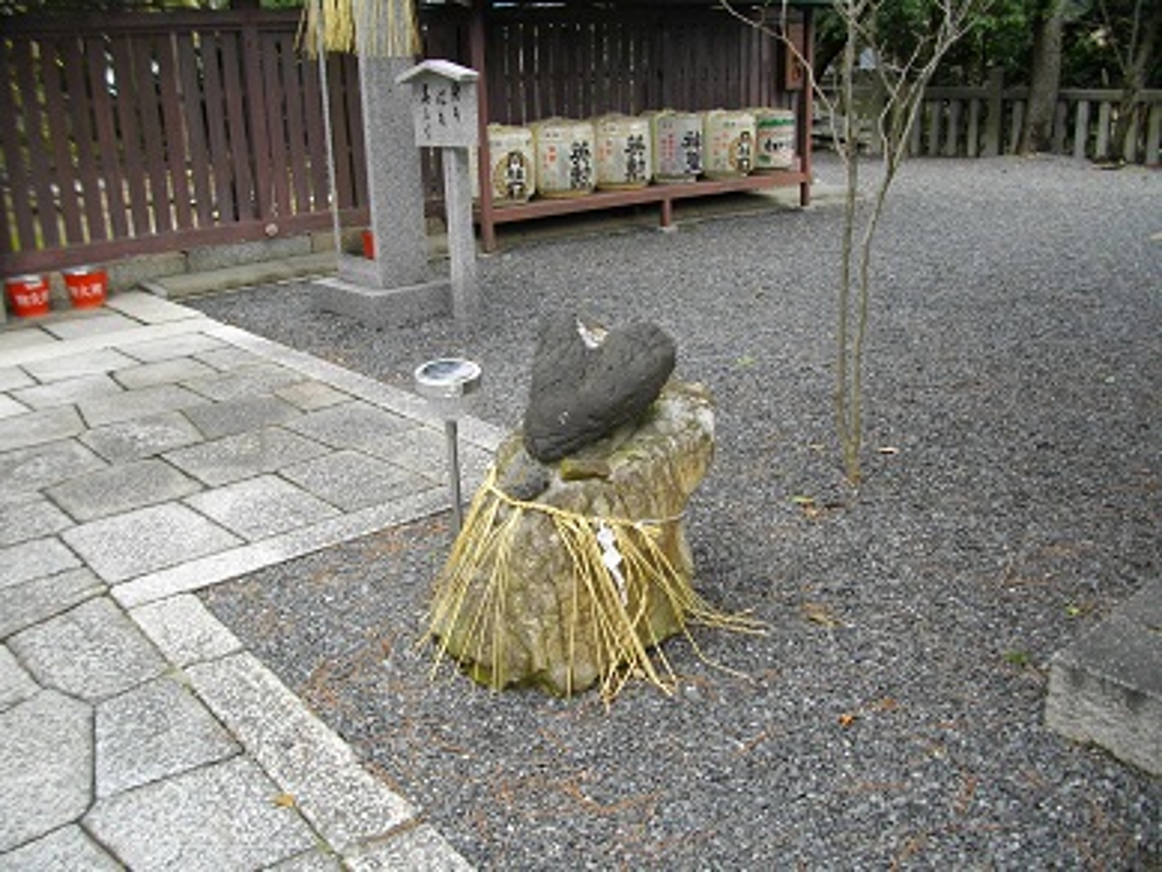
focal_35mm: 32
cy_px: 436
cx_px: 581
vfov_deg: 44.2
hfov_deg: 56.8
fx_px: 1075
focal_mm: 5.7
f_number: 2.9
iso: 100
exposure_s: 1/250
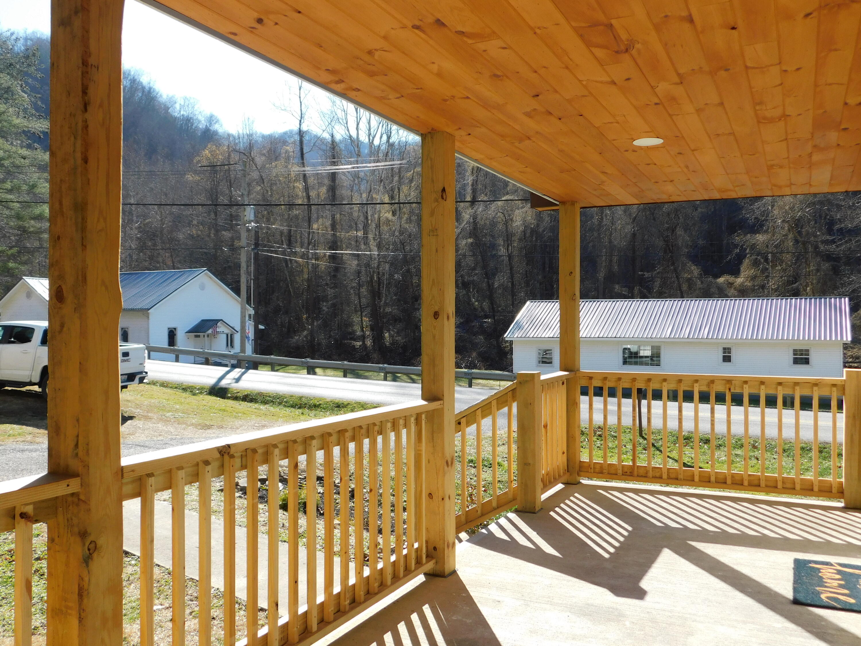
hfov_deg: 60.0
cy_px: 323
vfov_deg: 46.8
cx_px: 430
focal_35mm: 30
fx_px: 746
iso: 125
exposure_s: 1/500
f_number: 3.2
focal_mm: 5.3
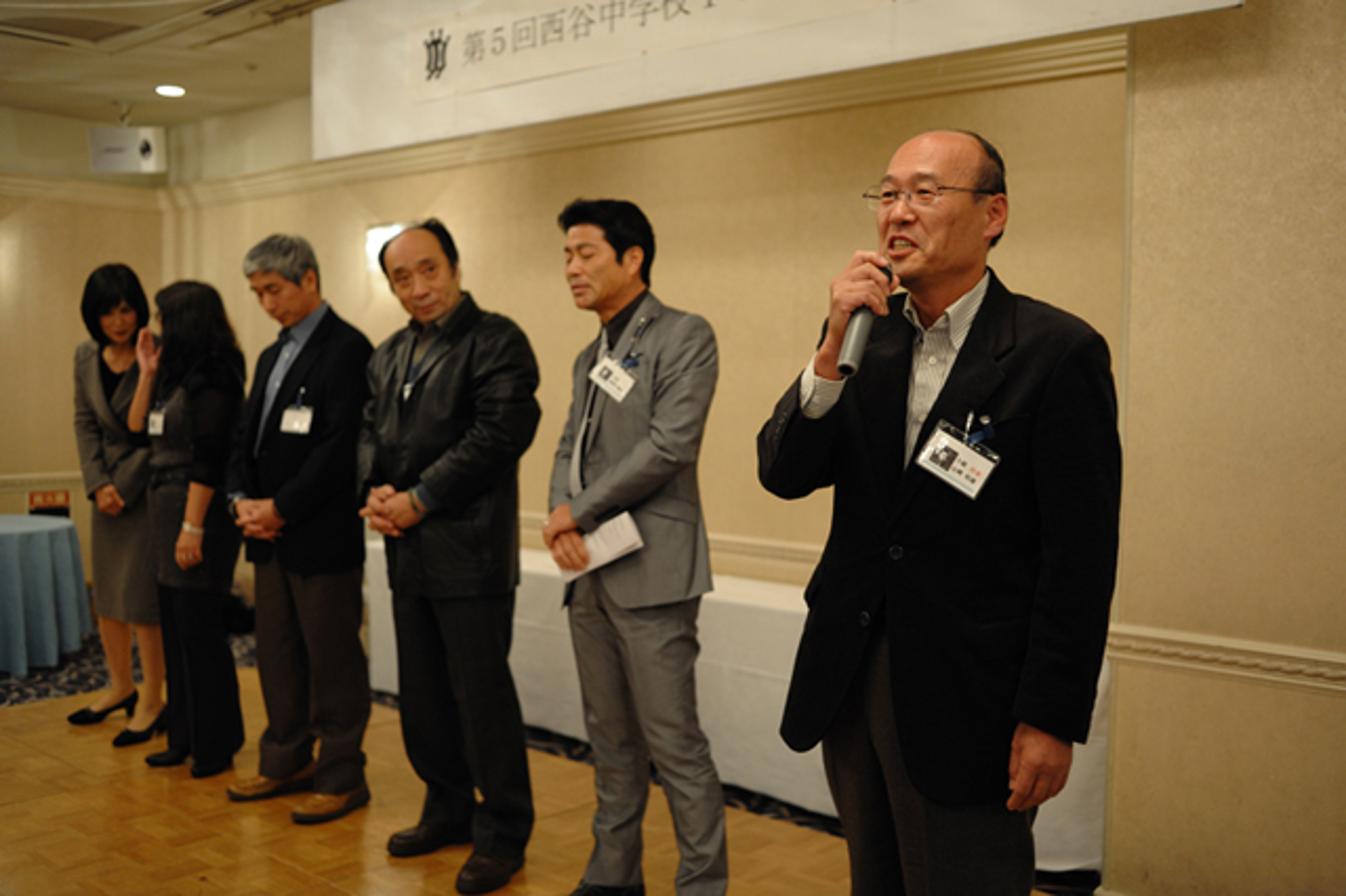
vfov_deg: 37.8
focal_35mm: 35
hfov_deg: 54.5
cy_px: 448
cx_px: 673
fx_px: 1308
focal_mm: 35
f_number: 2.8
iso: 1400
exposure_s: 1/100
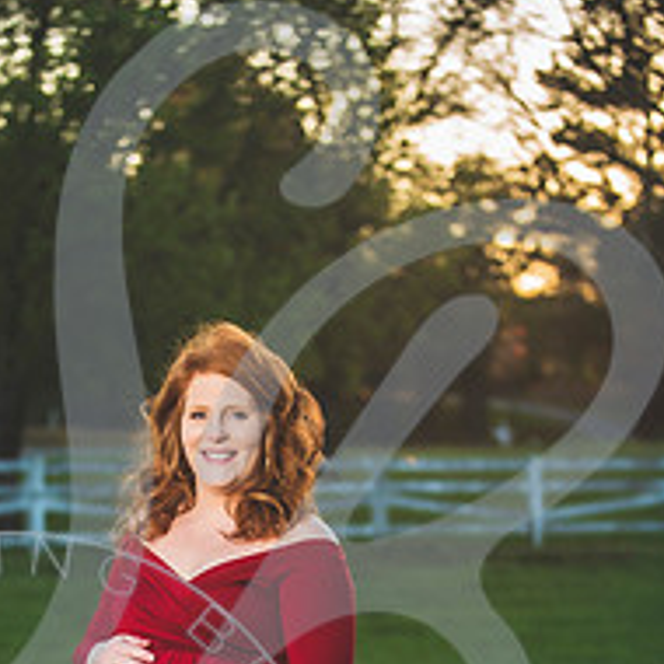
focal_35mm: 141
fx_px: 3060
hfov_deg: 12.4
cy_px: 591
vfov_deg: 12.3
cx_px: 171
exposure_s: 1/250
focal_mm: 70
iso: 100
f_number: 2.8
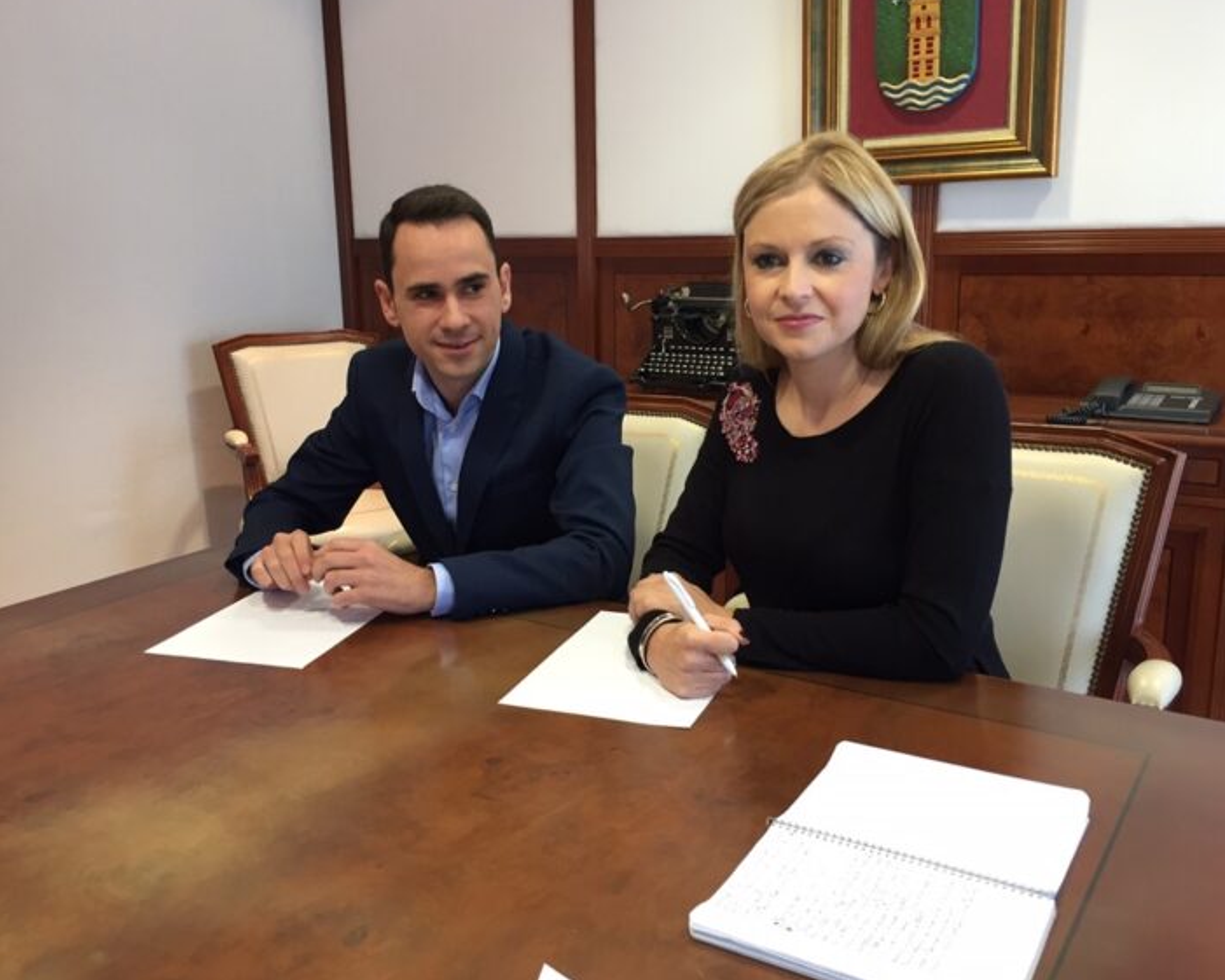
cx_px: 612
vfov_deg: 47.1
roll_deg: +0.3
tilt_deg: -11.9
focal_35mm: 31
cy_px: 480
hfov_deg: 57.2
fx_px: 1124
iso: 64
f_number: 2.2
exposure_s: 1/33
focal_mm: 4.15
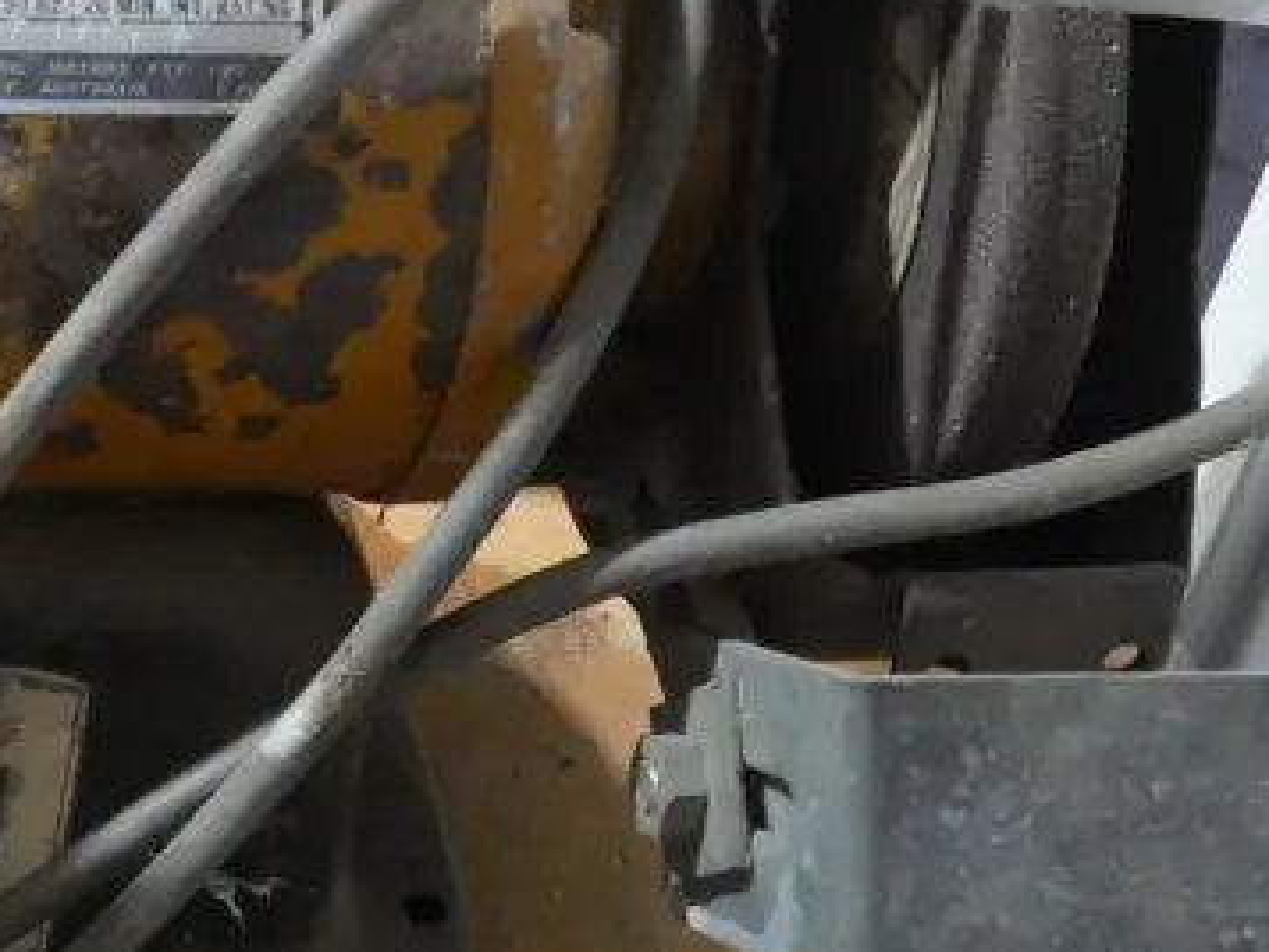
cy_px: 409
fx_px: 3997
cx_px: -174
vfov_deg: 13.6
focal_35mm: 109
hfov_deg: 17.4
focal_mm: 19
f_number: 7.1
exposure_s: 1/30
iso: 3200
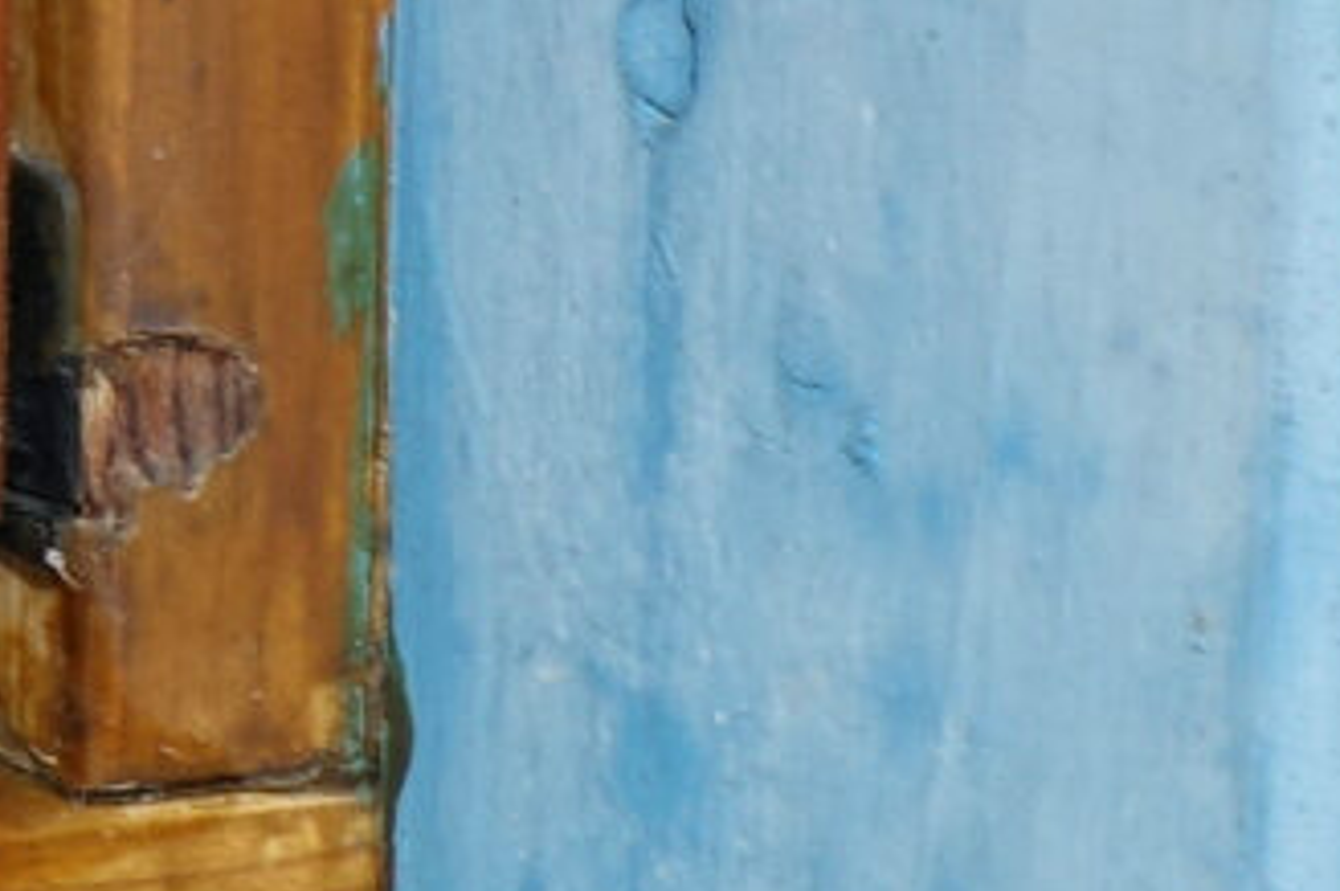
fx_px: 17142
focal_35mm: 461
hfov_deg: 4.2
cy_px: -1584
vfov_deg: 2.9
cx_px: -3697
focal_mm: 21.48
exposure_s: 1/800
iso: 125
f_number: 5.6
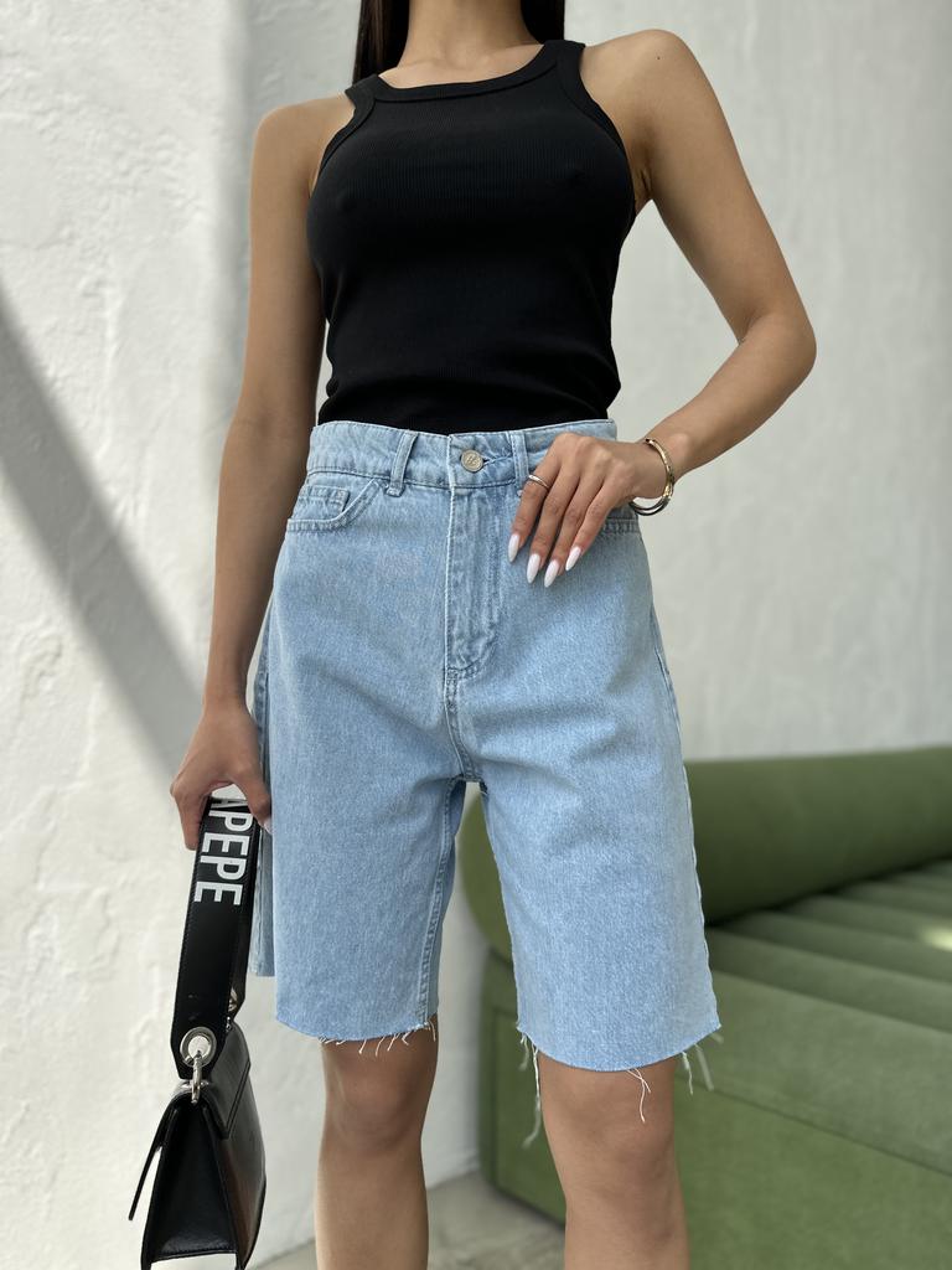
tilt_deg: +3.1
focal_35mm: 24
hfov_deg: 56.8
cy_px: 635
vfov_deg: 71.6
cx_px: 476
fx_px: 880
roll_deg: -2.0
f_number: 1.78
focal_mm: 6.86
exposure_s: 1/1949
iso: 80
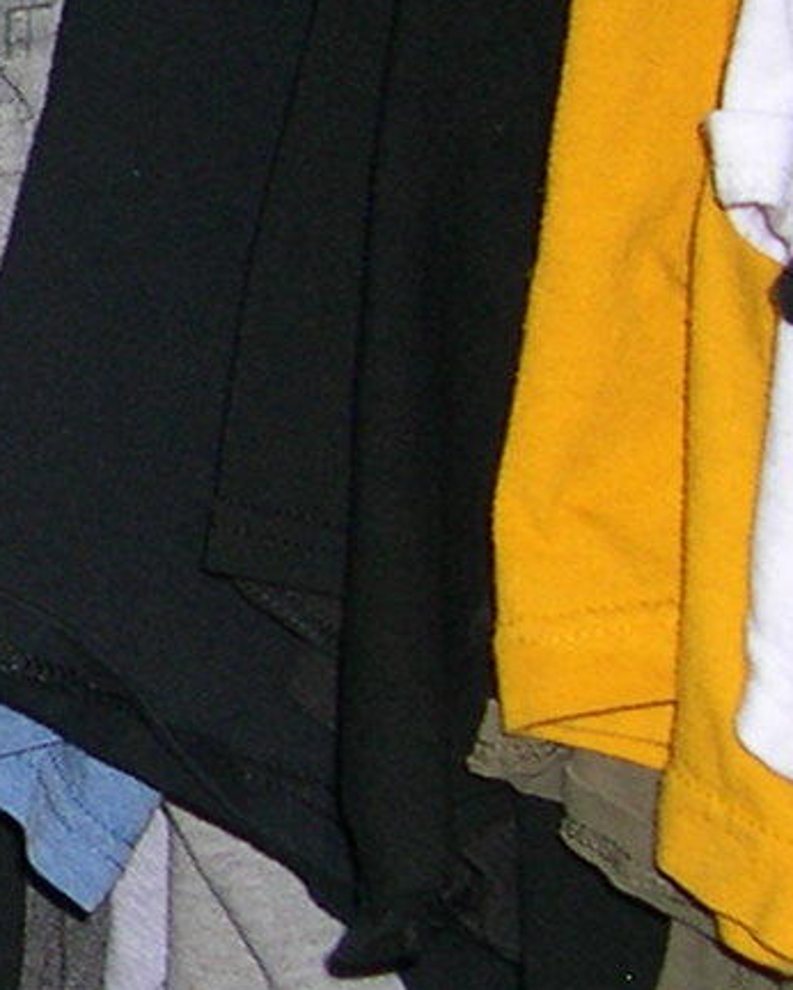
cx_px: -1366
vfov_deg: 9.9
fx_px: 5717
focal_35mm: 195
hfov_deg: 7.3
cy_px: 241
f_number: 2.8
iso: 100
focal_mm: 8
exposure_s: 1/60
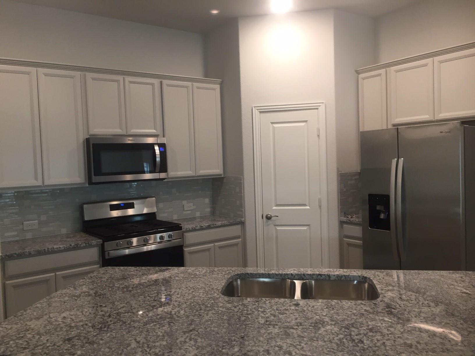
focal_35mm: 29
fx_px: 398
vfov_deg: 48.2
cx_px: 238
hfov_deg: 61.7
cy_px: 178
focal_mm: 4.15
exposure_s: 1/30
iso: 80
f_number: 2.2
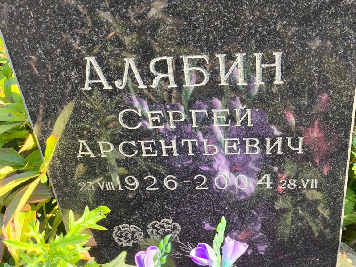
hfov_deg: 38.2
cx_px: 178
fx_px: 514
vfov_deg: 29.1
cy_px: 134
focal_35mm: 50
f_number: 1.7
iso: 50
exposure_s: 1/194
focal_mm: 4.71
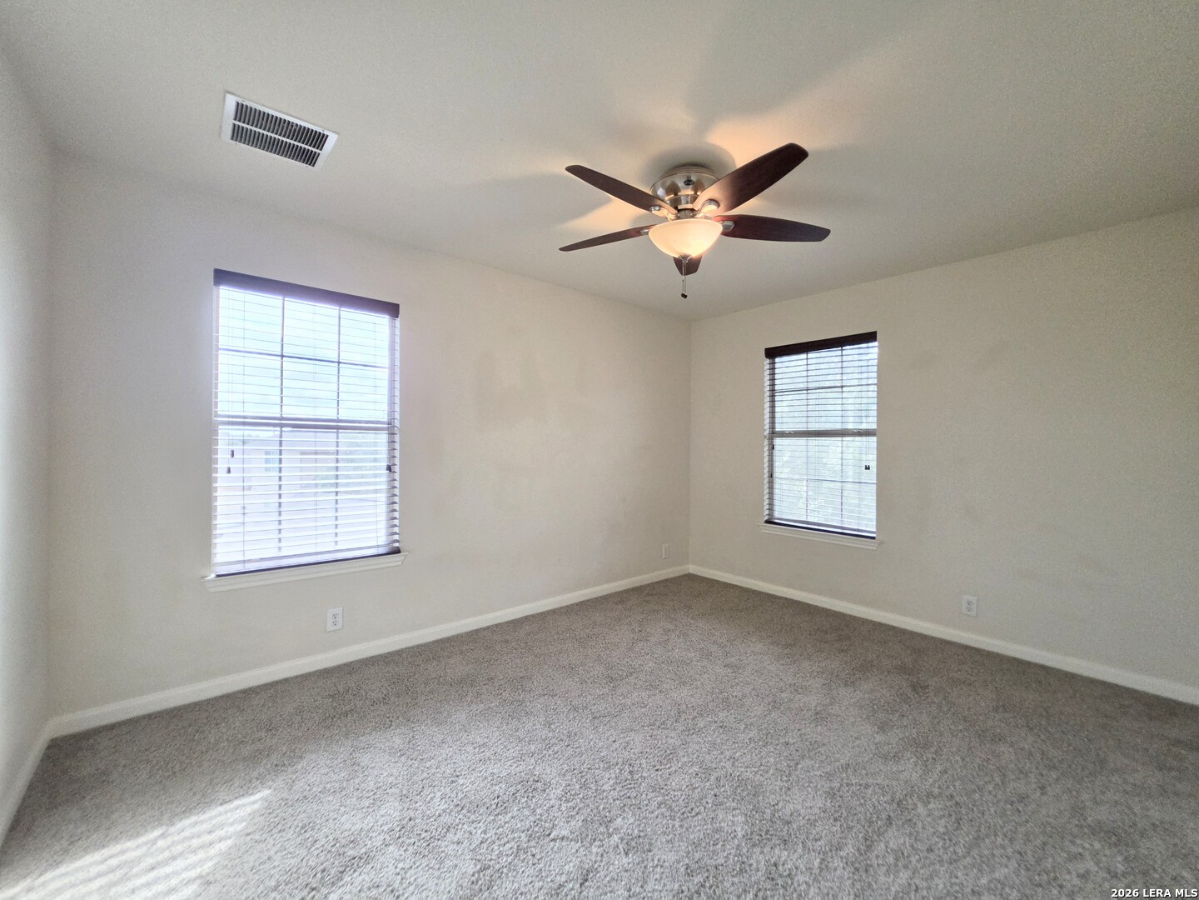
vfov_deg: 89.9
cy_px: 450
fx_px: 450
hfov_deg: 106.2
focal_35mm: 13
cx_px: 600
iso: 250
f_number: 1.9
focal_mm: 2.2
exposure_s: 1/120
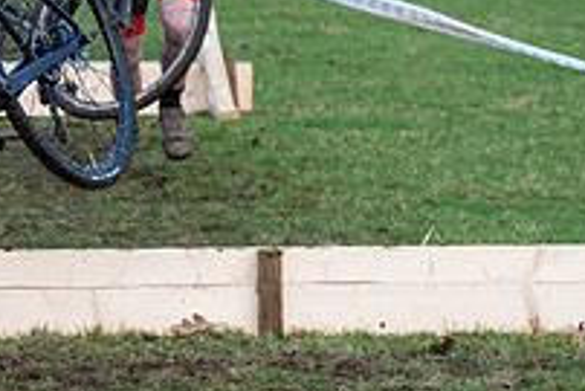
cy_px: -188
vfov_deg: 5.6
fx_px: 3984
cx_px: -242
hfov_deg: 8.3
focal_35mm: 245
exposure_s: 1/1000
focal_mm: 70
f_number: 4
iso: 2000
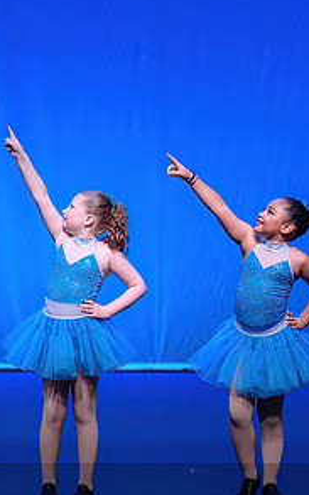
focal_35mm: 302
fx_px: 4071
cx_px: 63
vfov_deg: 7.0
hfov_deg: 4.3
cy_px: 262
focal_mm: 135
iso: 1600
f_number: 2.8
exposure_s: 1/400
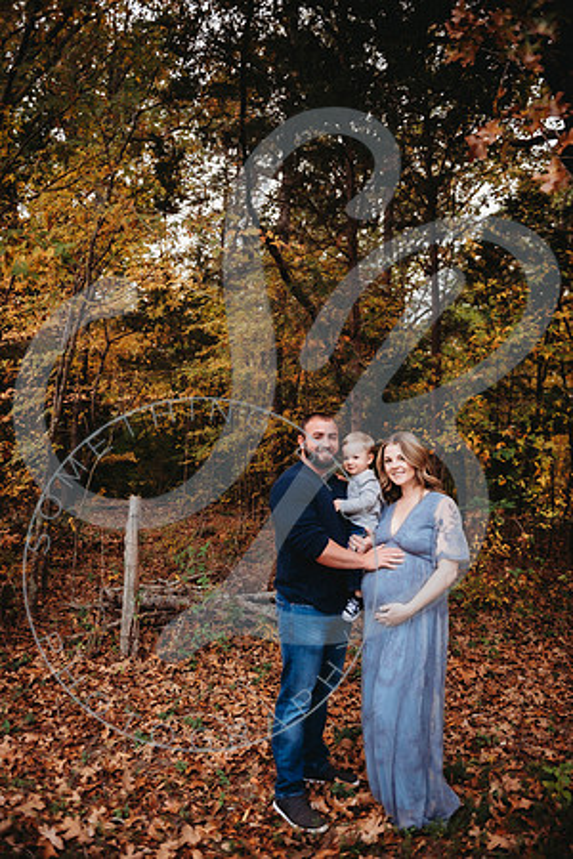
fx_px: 573
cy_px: 430
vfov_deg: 73.7
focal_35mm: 24
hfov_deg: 53.1
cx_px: 286
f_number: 2.8
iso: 100
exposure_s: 1/160
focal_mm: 24
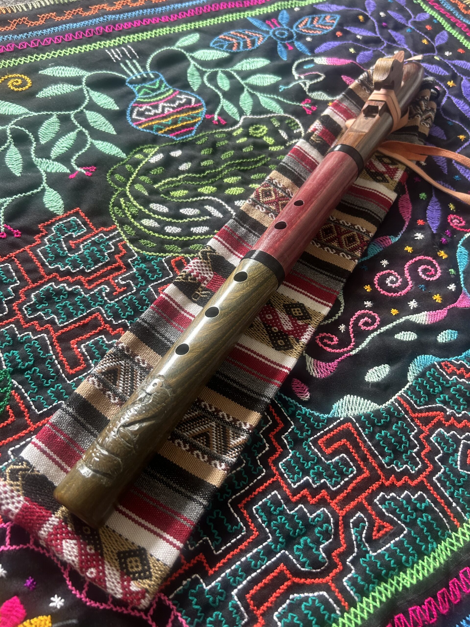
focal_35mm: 26
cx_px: 235
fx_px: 471
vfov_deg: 67.3
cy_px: 314
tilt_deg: -58.4
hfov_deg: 53.1
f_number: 1.5
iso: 125
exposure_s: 1/79
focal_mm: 5.7
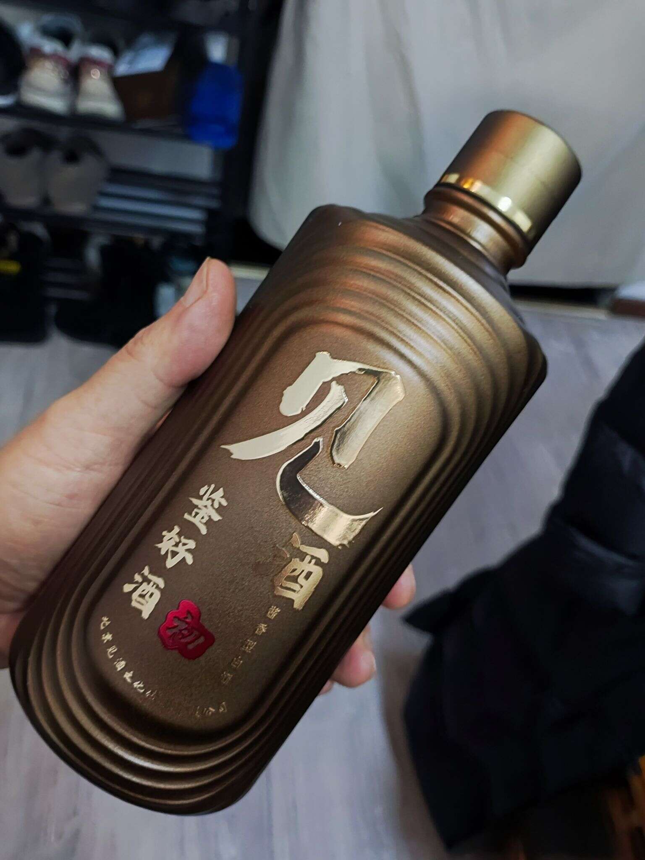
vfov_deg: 69.4
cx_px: 322
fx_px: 621
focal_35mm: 25
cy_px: 430
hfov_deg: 54.9
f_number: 1.79
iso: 755
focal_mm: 4.71
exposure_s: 1/12.5
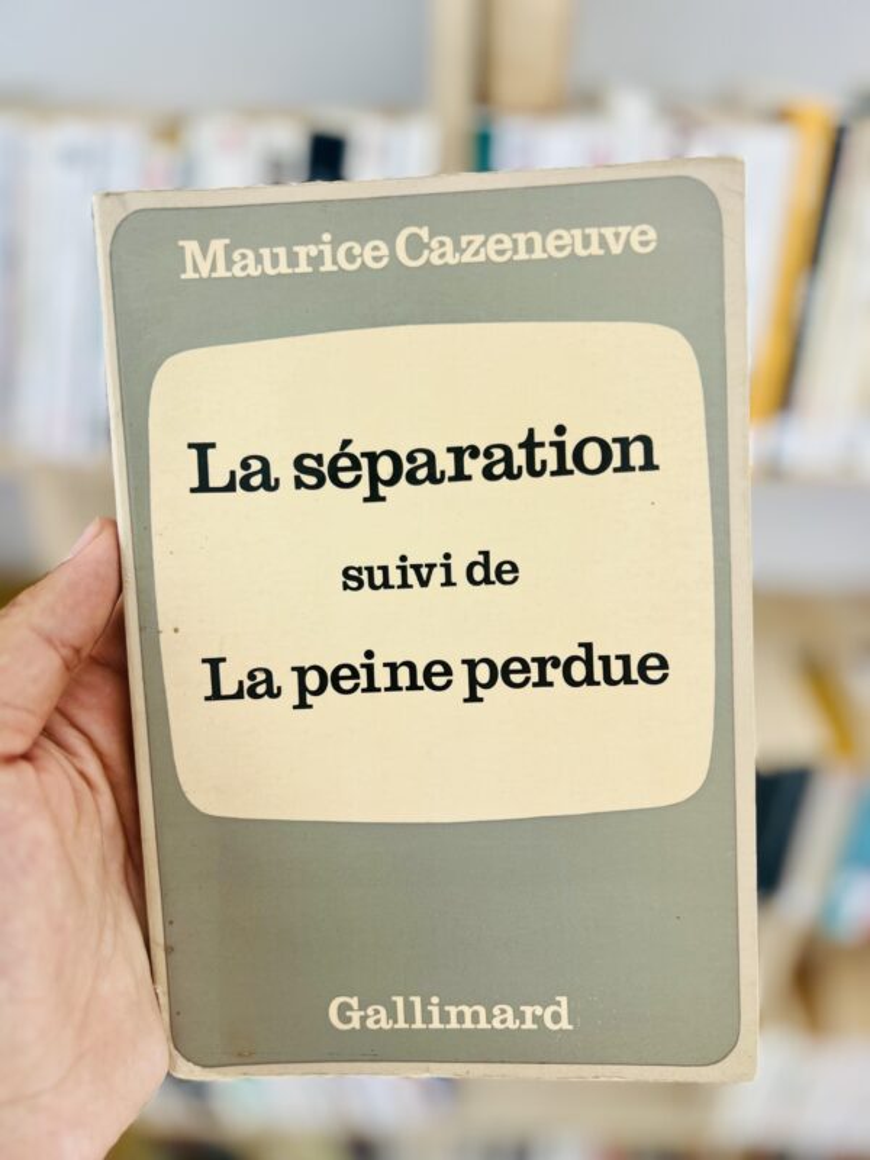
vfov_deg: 67.3
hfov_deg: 53.1
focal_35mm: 26
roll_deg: +0.6
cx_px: 435
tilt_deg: -32.4
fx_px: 871
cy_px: 580
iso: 50
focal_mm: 5.7
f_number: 1.5
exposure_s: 1/121
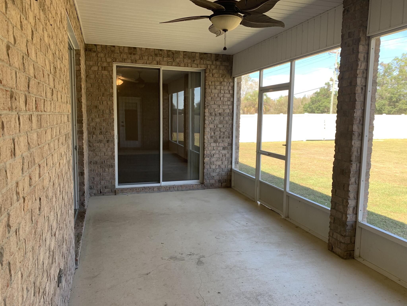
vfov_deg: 53.1
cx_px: 204
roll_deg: -1.6
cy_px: 153
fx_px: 306
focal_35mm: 26
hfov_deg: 67.3
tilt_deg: -3.8
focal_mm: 4.25
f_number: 1.8
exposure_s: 1/121
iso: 32
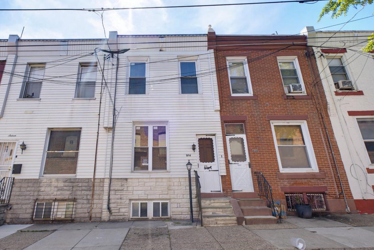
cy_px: 112
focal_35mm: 19
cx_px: 162
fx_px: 197
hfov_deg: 86.4
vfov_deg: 64.4
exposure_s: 1/60
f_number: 8
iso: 250
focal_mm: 10
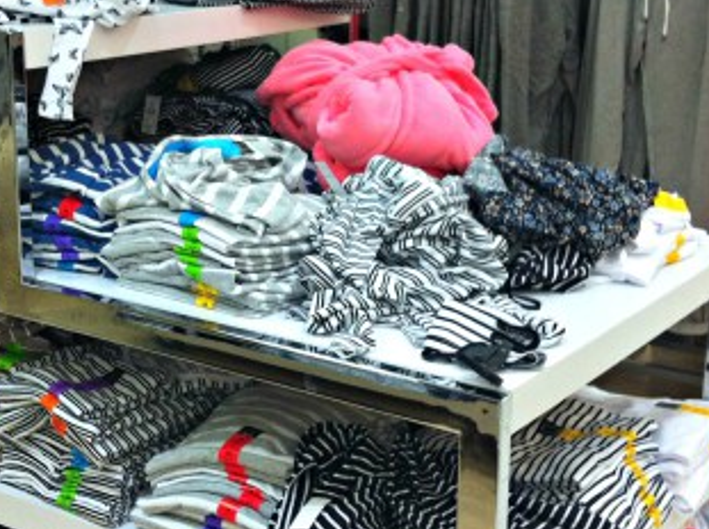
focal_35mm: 72
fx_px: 1472
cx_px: 280
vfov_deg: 20.4
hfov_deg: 27.0
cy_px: 269
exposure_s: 1/60
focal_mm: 3.85
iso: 100
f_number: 2.8
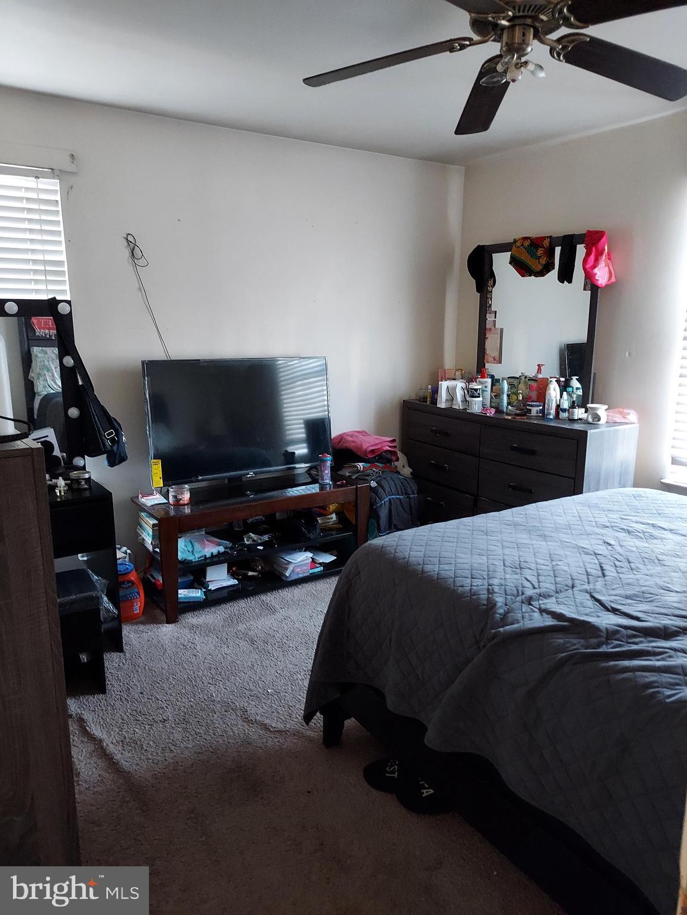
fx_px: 662
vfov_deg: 69.4
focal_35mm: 25
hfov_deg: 54.9
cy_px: 458
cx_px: 344
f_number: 2
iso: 640
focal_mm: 4.6
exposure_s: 1/25
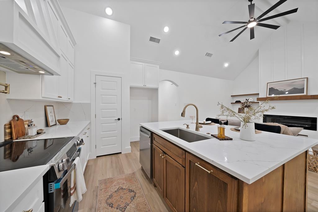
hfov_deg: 112.6
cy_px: 106
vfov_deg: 90.1
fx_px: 106
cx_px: 159
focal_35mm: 12
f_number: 9
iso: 640
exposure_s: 1/4
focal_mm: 12
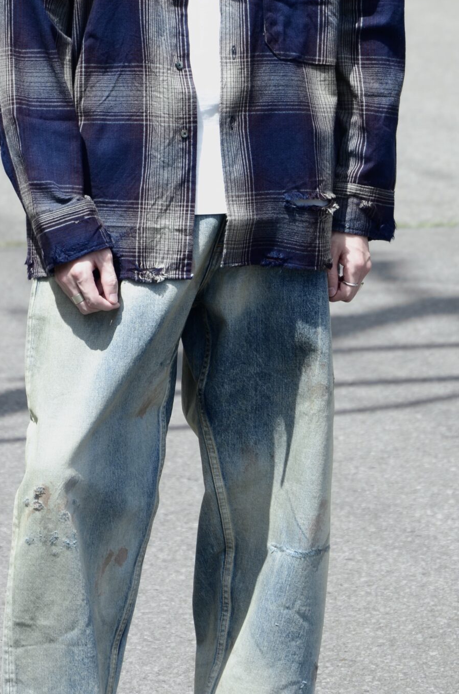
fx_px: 4706
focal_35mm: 245
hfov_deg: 5.6
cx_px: 163
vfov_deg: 8.4
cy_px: 307
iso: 160
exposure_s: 1/500
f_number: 5.6
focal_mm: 86
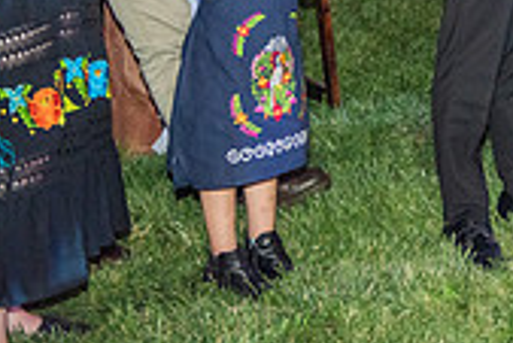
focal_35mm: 144
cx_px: 786
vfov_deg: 9.2
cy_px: -235
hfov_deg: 13.4
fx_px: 2054
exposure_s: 1/100
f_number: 3.2
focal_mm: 42
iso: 1600
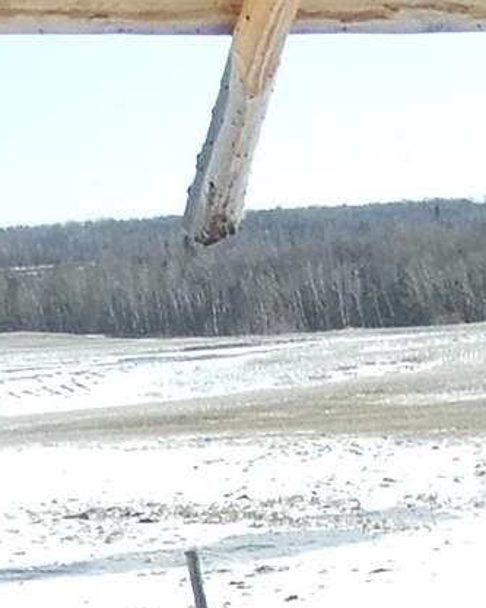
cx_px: 1083
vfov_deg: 10.5
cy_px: 1109
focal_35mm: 173
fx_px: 3109
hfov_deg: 8.3
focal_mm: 4.3
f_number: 3.4
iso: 80
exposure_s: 1/800
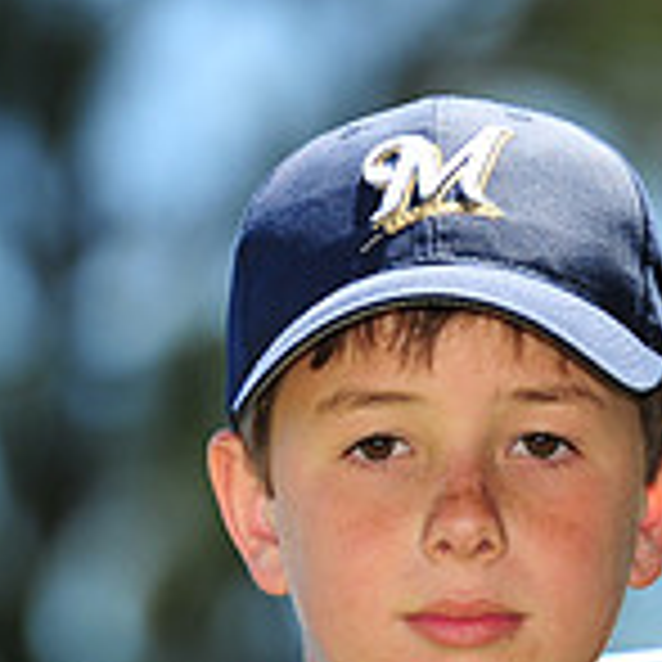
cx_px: 419
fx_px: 14518
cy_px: 847
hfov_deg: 2.6
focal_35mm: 671
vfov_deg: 2.6
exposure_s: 1/800
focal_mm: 200
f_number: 4
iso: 200
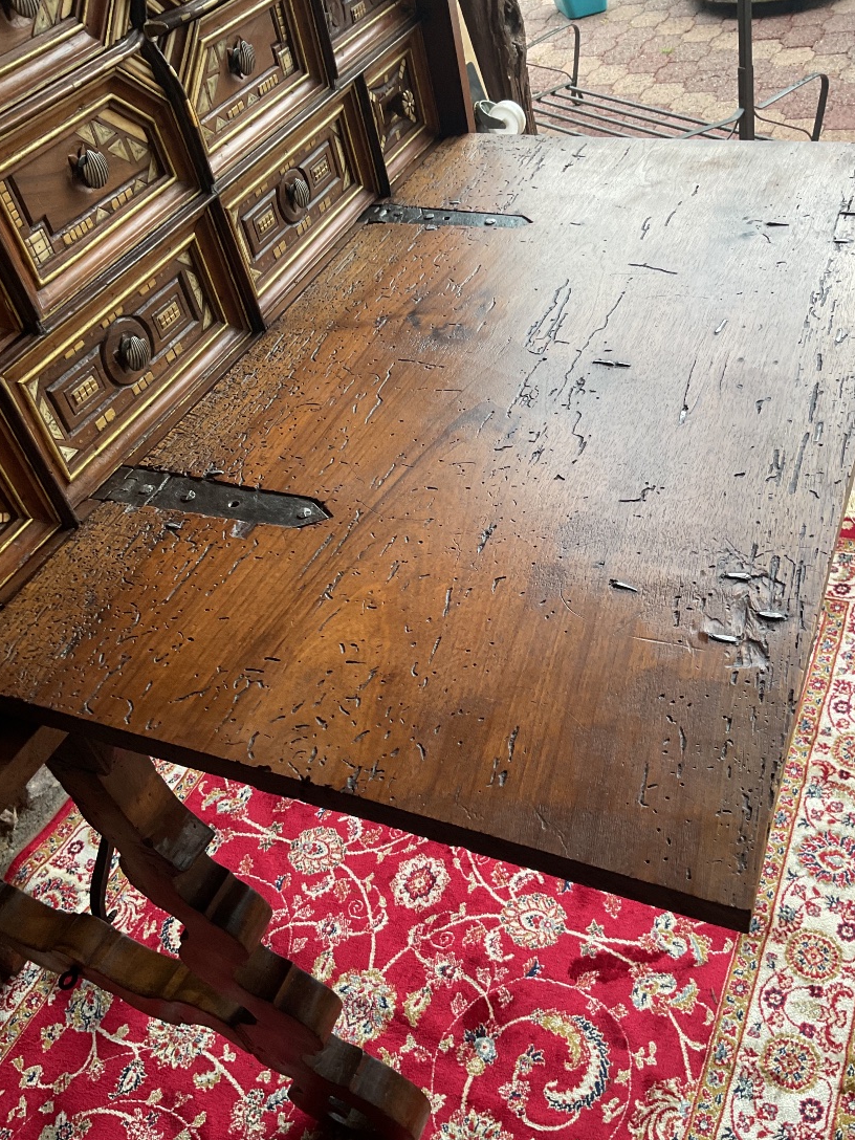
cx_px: 459
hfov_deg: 44.1
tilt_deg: -41.1
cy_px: 577
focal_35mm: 32
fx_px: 1054
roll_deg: +16.4
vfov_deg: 56.8
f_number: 1.8
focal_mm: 3
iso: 64
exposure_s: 1/120
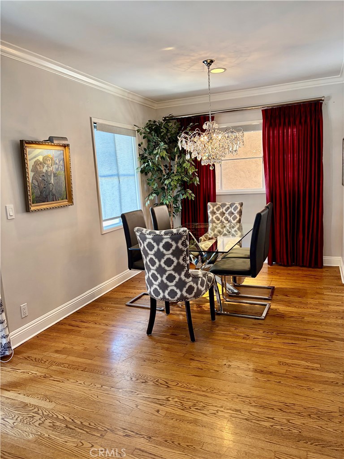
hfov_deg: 53.1
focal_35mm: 26
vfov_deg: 67.3
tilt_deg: -10.6
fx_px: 345
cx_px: 172
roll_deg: +2.1
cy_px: 230
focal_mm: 5.96
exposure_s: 1/60
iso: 125
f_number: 1.6
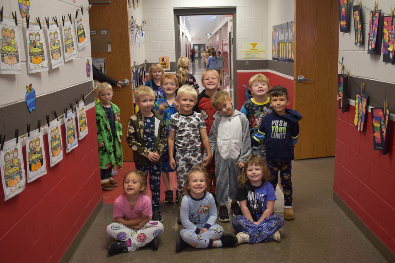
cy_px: 132
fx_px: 395
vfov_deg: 36.9
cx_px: 198
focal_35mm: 36
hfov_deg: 53.1
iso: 400
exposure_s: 1/30
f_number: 4
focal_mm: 24
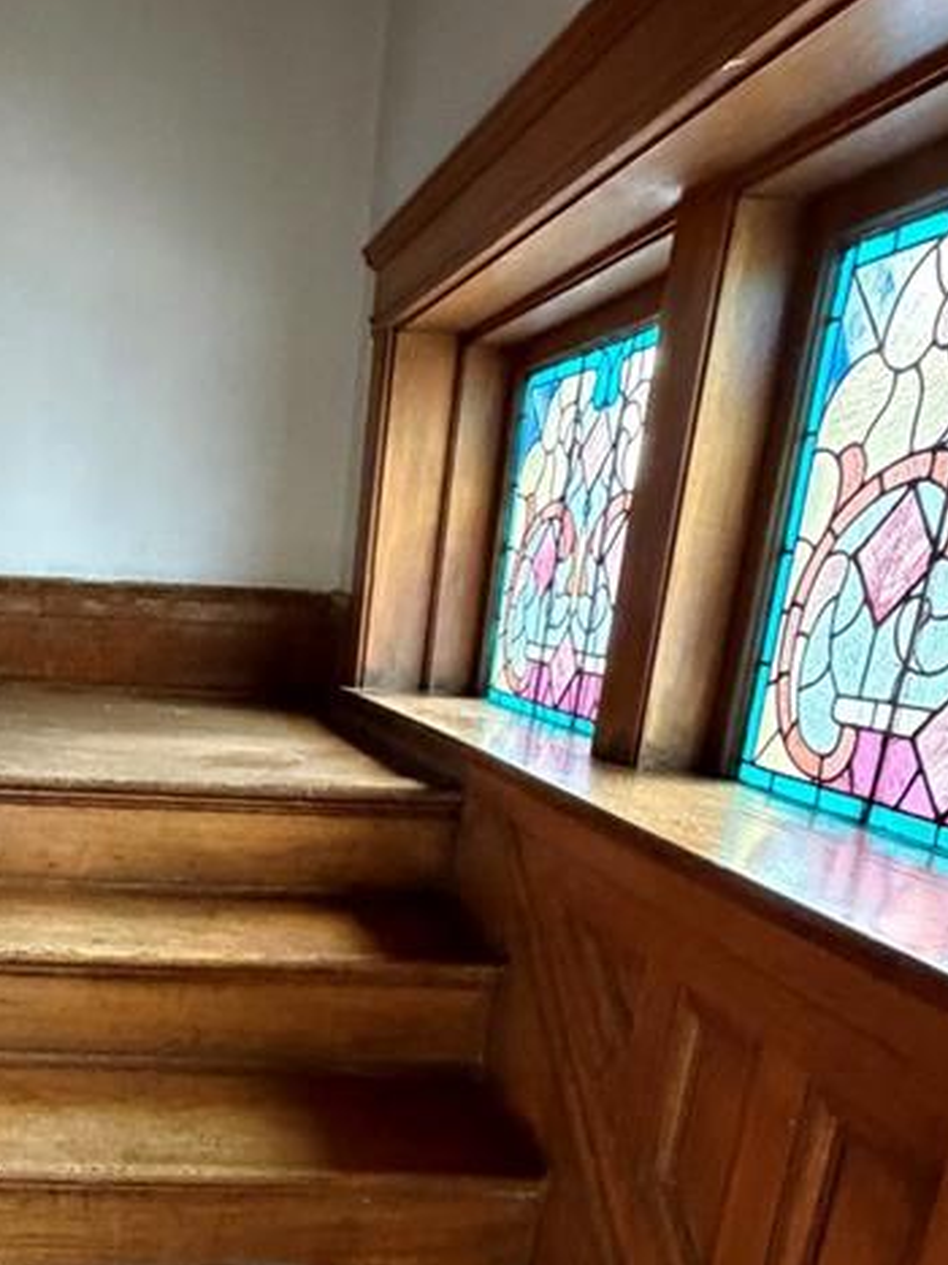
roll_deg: -3.1
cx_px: 163
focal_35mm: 36
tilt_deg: -18.6
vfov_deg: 48.5
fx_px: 1315
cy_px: 1008
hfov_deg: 37.9
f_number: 2.2
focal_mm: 2.22
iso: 1000
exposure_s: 1/60
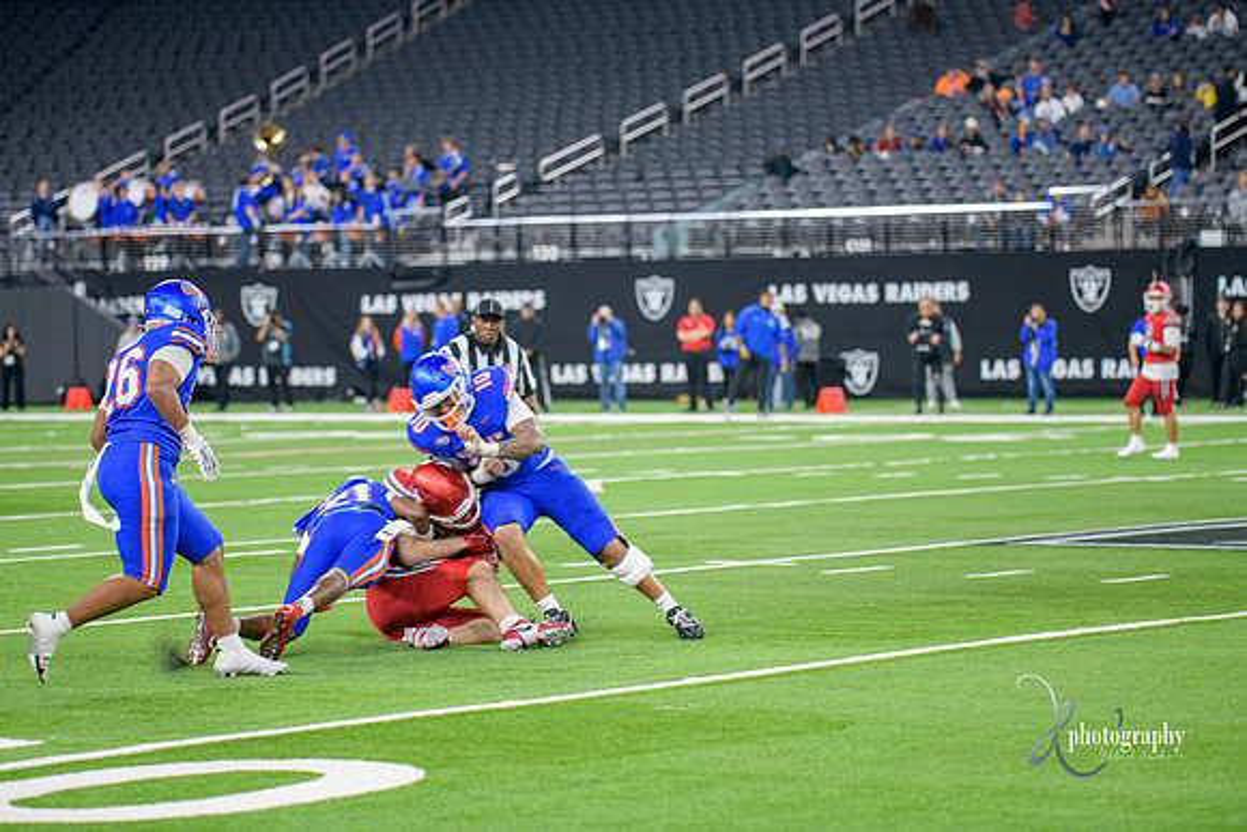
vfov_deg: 11.0
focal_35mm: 125
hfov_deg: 16.4
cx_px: 624
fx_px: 4331
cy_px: 416
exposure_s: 1/400
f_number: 2.8
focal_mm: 125
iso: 1000
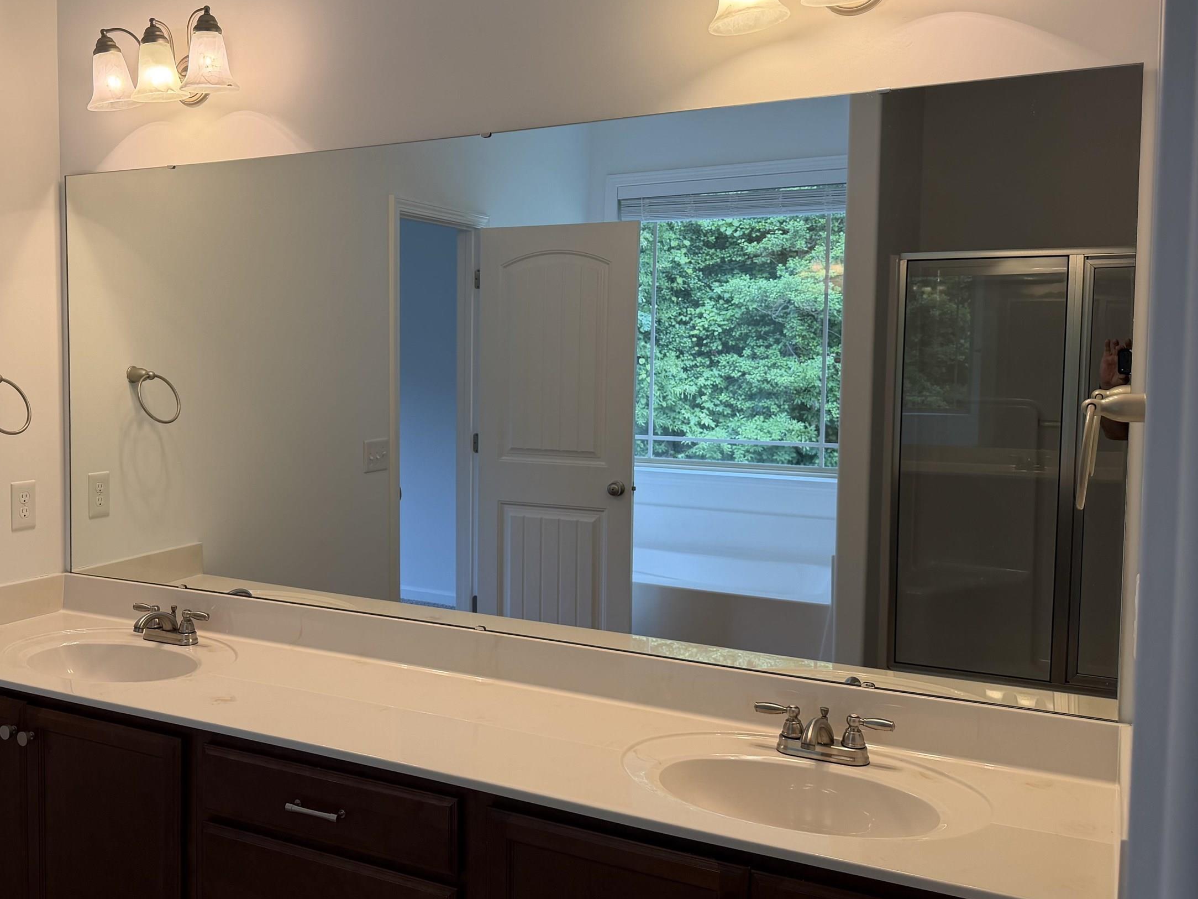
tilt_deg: -4.1
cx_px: 389
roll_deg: -0.7
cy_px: 413
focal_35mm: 34
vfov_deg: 41.8
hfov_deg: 52.8
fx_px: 1177
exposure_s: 1/179
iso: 80
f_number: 1.78
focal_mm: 6.76
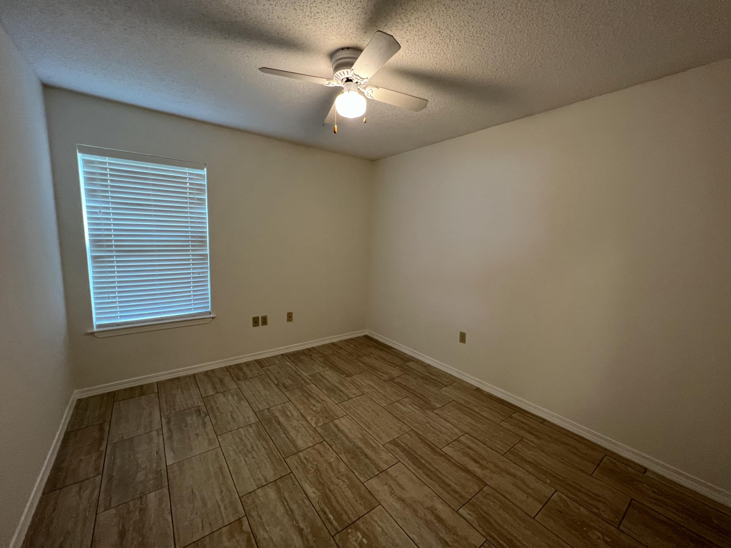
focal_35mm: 13
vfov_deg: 89.9
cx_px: 366
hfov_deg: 106.2
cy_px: 274
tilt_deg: -7.7
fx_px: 275
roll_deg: -2.2
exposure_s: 1/60
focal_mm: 1.57
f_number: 1.8
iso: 200
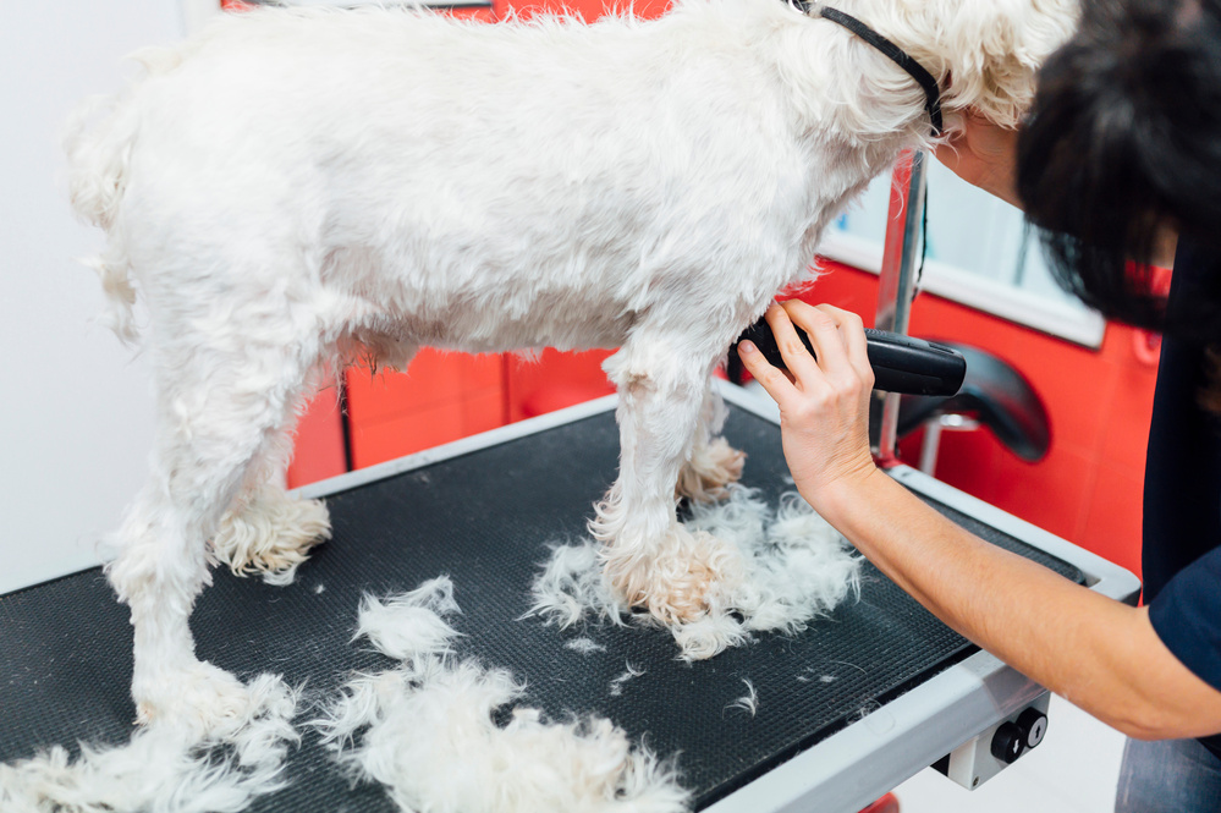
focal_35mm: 35
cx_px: 610
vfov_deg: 37.8
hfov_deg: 54.5
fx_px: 1186
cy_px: 406
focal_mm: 35
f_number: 2.5
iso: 1600
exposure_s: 1/200
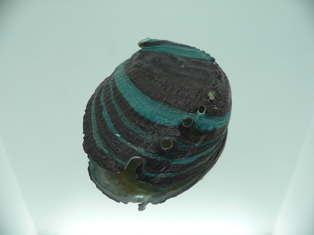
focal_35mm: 35
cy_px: 118
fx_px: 317
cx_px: 157
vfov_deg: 40.7
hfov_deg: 52.6
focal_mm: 4.6
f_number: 2.8
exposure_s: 1/60
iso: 150
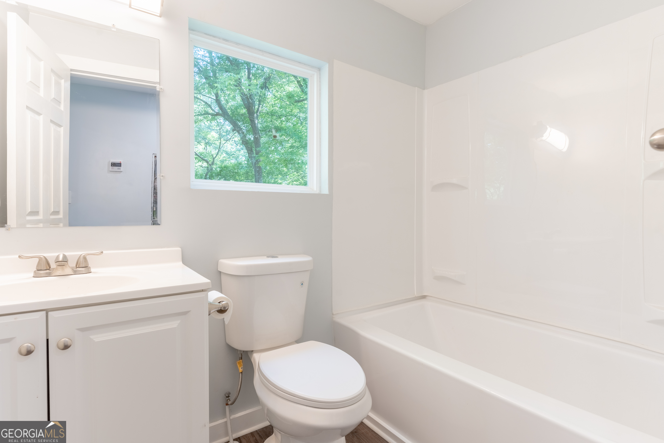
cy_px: 222
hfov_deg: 93.3
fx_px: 314
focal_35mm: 17
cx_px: 332
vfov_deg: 70.4
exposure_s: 1/400
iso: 250
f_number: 8
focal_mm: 17
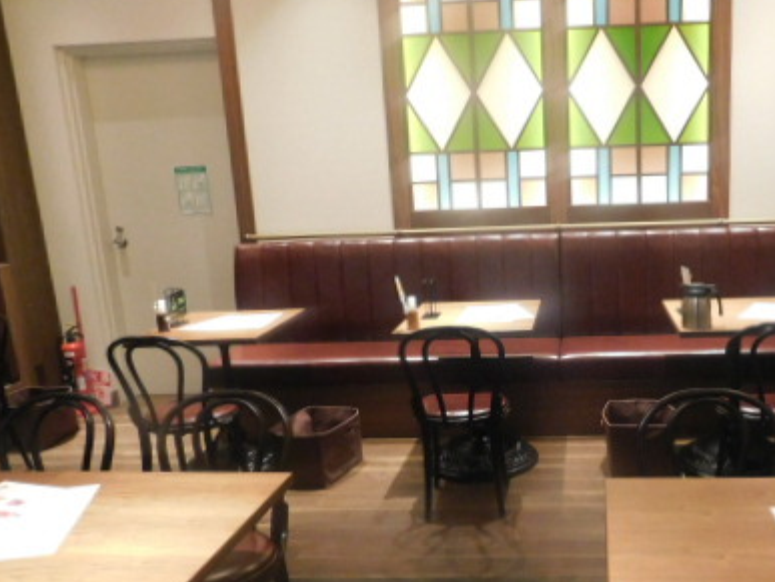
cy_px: 386
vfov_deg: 37.4
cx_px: 539
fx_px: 852
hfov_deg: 47.8
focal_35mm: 38
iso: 400
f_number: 3
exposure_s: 1/20
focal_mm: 4
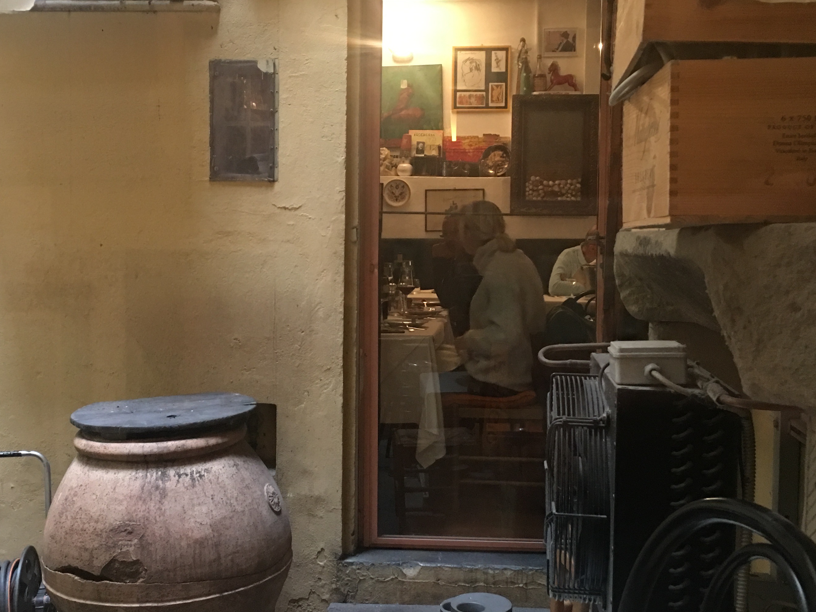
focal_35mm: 44
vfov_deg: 32.9
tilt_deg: -2.4
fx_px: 1037
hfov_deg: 42.8
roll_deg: -0.7
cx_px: 350
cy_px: 279
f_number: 2.2
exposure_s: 1/8
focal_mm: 4.15
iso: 125
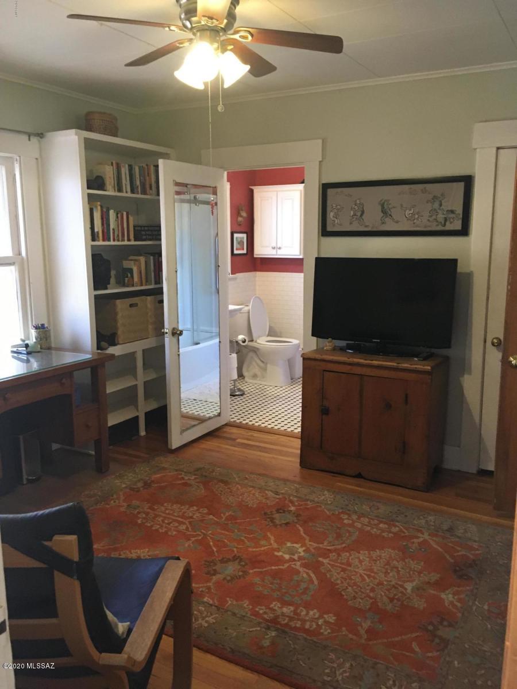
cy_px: 344
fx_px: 577
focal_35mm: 29
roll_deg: +1.9
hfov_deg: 48.2
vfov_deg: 61.7
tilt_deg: -10.2
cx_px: 258
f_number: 2.2
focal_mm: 4.15
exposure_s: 1/30
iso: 160
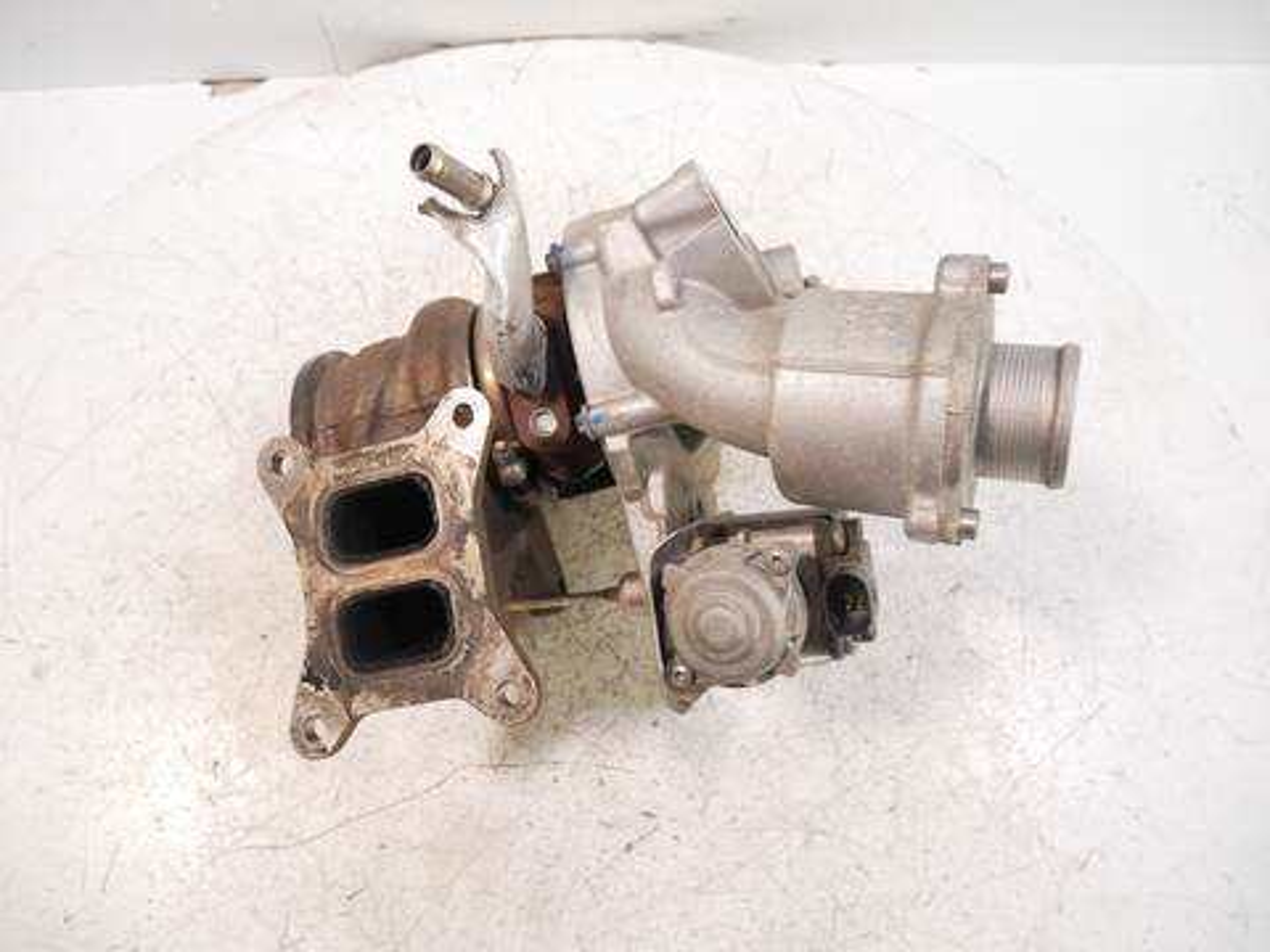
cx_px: 635
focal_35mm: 24
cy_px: 476
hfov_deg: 71.6
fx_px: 881
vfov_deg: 56.8
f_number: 3.5
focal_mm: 12
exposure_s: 1/60
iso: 800
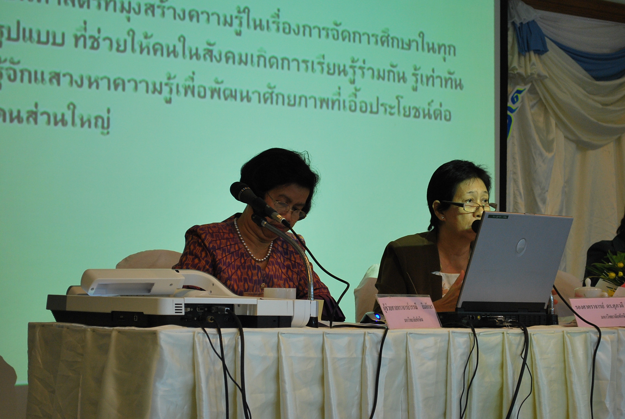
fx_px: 1434
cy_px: 210
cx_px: 312
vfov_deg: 16.6
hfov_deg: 24.6
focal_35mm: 82
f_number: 5.6
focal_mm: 55
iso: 400
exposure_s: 1/10
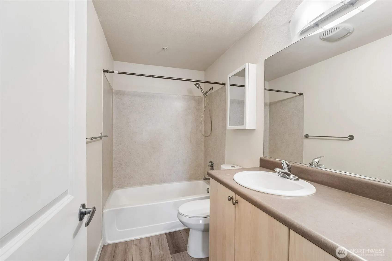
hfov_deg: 100.4
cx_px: 196
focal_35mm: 15
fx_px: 163
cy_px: 130
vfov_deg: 77.3
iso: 250
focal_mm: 10
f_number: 9
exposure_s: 1/3.33
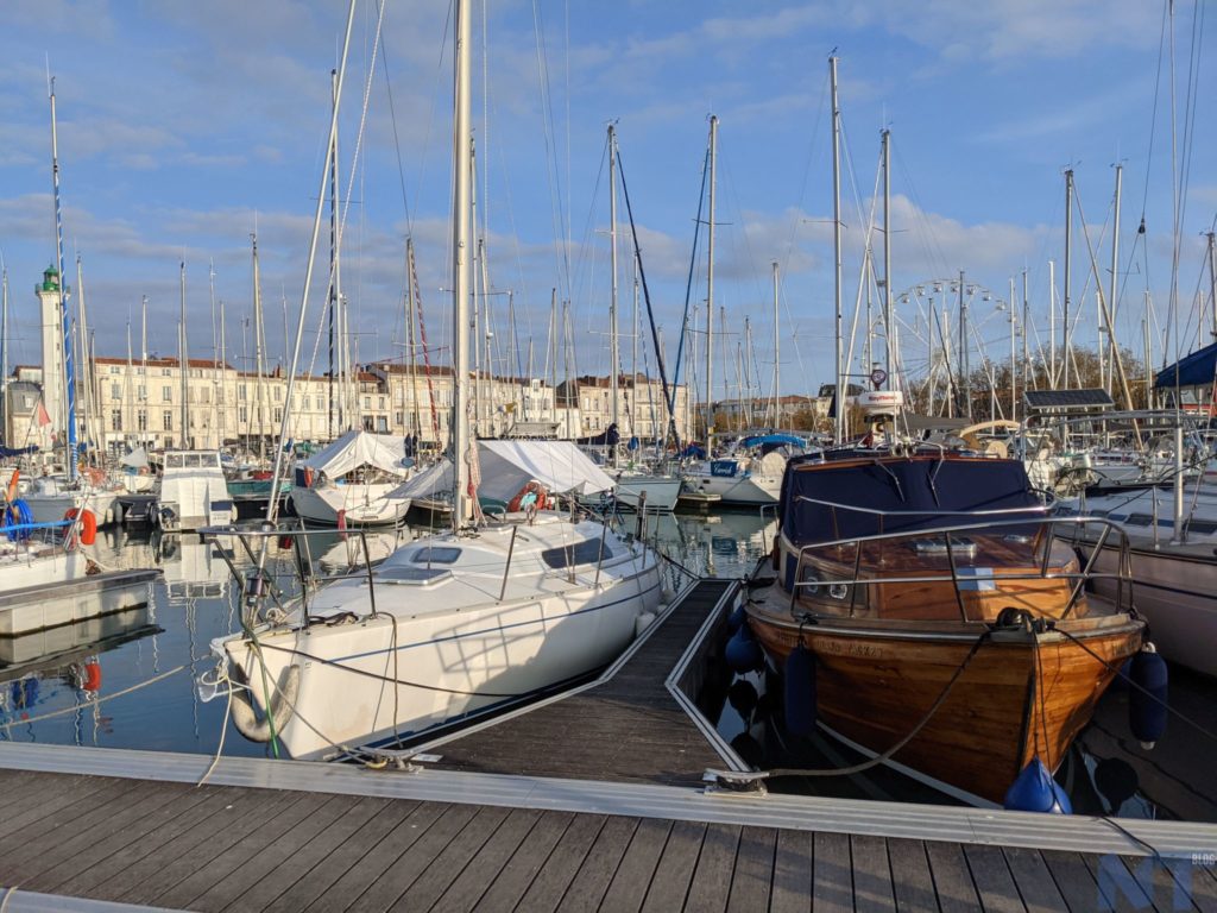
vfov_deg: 51.4
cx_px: 608
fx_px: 949
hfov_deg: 65.3
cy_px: 456
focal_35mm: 27
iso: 61
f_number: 1.73
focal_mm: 4.38
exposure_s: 1/4673
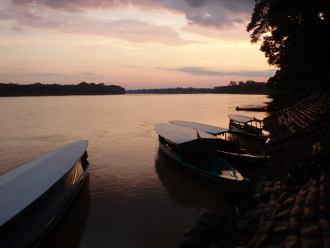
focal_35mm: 30
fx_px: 286
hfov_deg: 60.0
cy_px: 124
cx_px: 165
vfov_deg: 46.8
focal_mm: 5.4
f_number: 4.1
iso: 125
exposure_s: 1/100
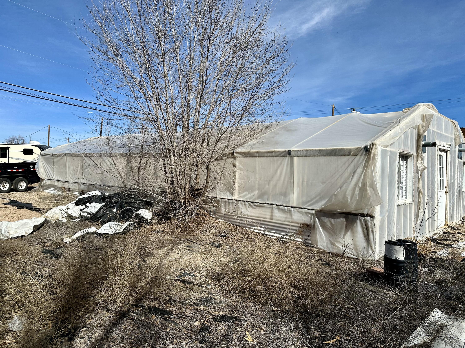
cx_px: 232
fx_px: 322
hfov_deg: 71.6
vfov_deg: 56.8
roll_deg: -1.4
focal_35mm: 24
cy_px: 174
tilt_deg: -1.8
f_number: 1.78
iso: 80
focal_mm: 6.86
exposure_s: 1/6623
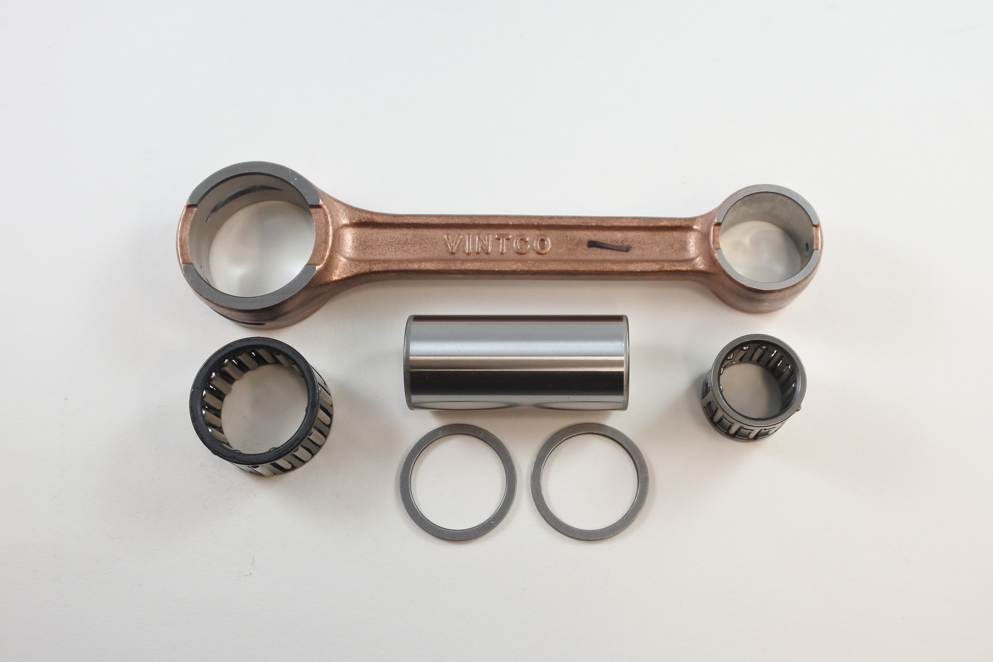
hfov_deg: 53.1
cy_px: 331
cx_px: 496
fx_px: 993
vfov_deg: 36.9
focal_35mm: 36
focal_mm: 13.7
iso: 560
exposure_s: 1/125
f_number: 4
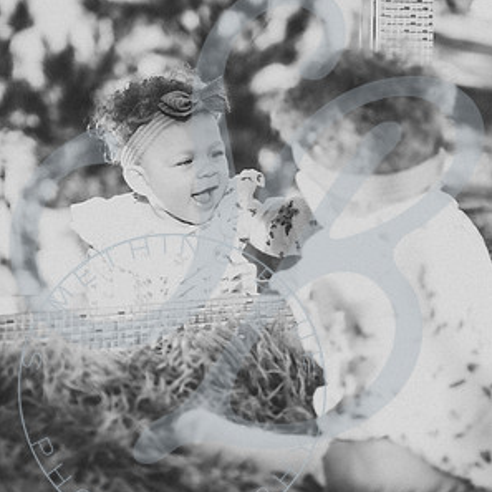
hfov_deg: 24.0
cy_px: 262
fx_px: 1158
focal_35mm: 72
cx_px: 247
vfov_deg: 24.0
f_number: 2.8
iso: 200
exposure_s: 1/400
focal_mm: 56
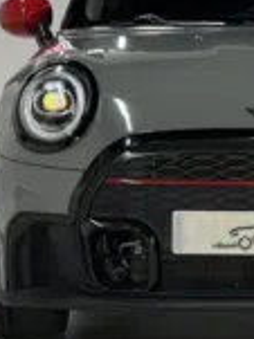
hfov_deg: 7.2
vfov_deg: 9.7
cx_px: 270
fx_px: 1999
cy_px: 65
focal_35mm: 204
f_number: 2.8
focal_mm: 9
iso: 400
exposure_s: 1/58
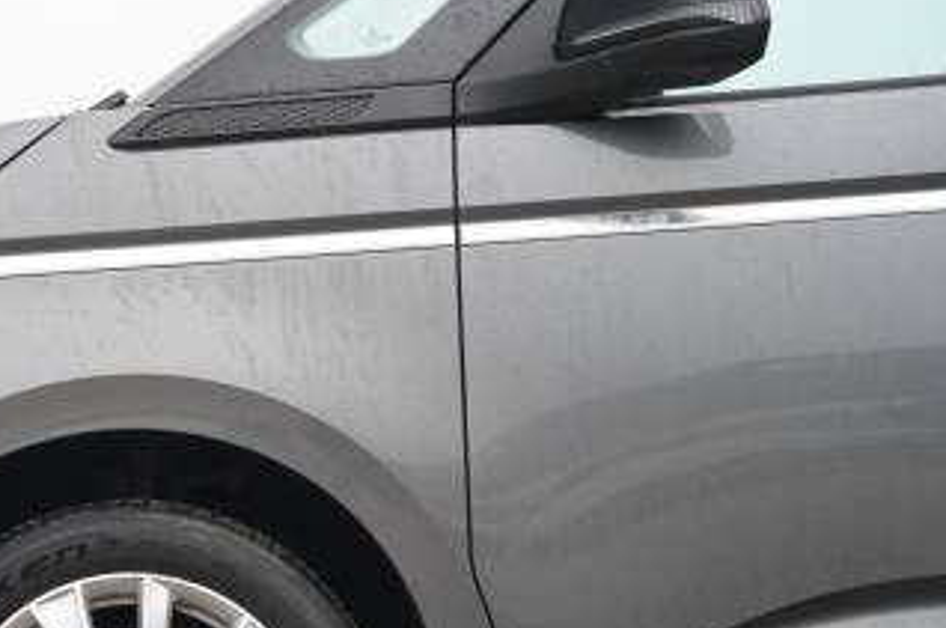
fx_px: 3700
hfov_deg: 14.5
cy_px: 515
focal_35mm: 141
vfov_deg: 9.7
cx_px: 164
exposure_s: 1/160
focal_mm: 70
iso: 250
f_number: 4
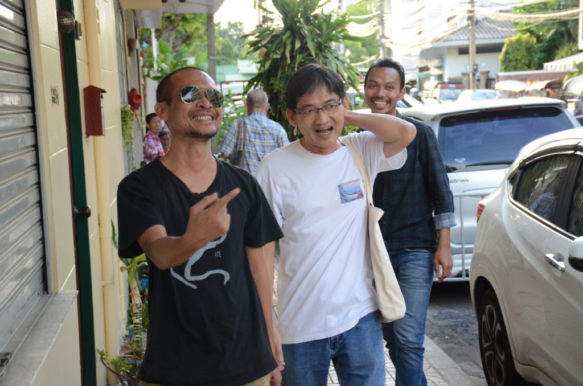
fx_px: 1091
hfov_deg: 29.9
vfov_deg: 20.1
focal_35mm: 68
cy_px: 193
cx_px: 292
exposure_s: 1/200
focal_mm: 45
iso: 800
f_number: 4.5
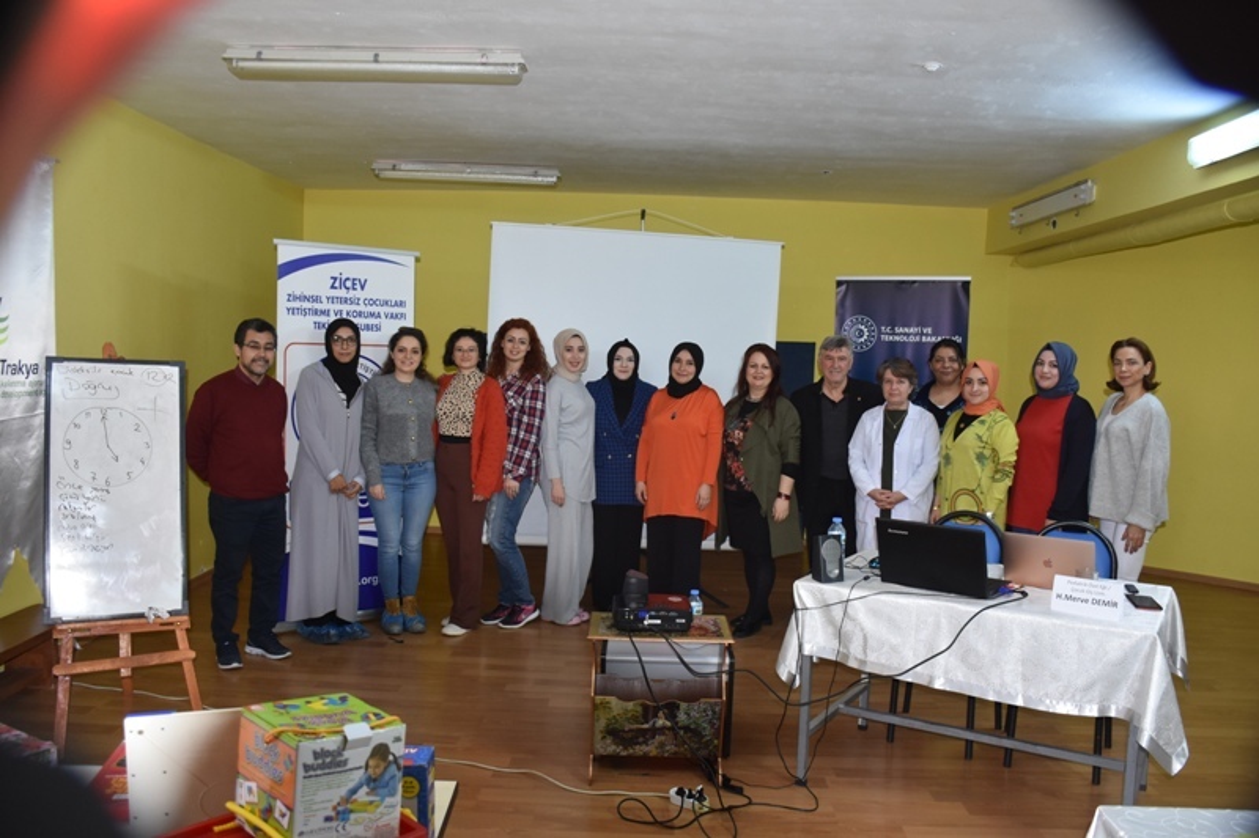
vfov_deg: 47.9
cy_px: 419
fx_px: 944
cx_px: 630
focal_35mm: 27
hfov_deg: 67.4
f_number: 3.5
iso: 800
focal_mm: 18
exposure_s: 1/60
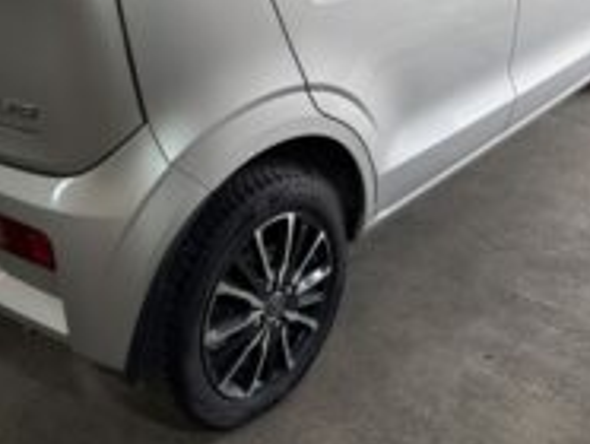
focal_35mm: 49
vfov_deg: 28.8
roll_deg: +3.6
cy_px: 59
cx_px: 247
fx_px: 836
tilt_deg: -19.5
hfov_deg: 38.8
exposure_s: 1/132
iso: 64
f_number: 1.6
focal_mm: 5.96
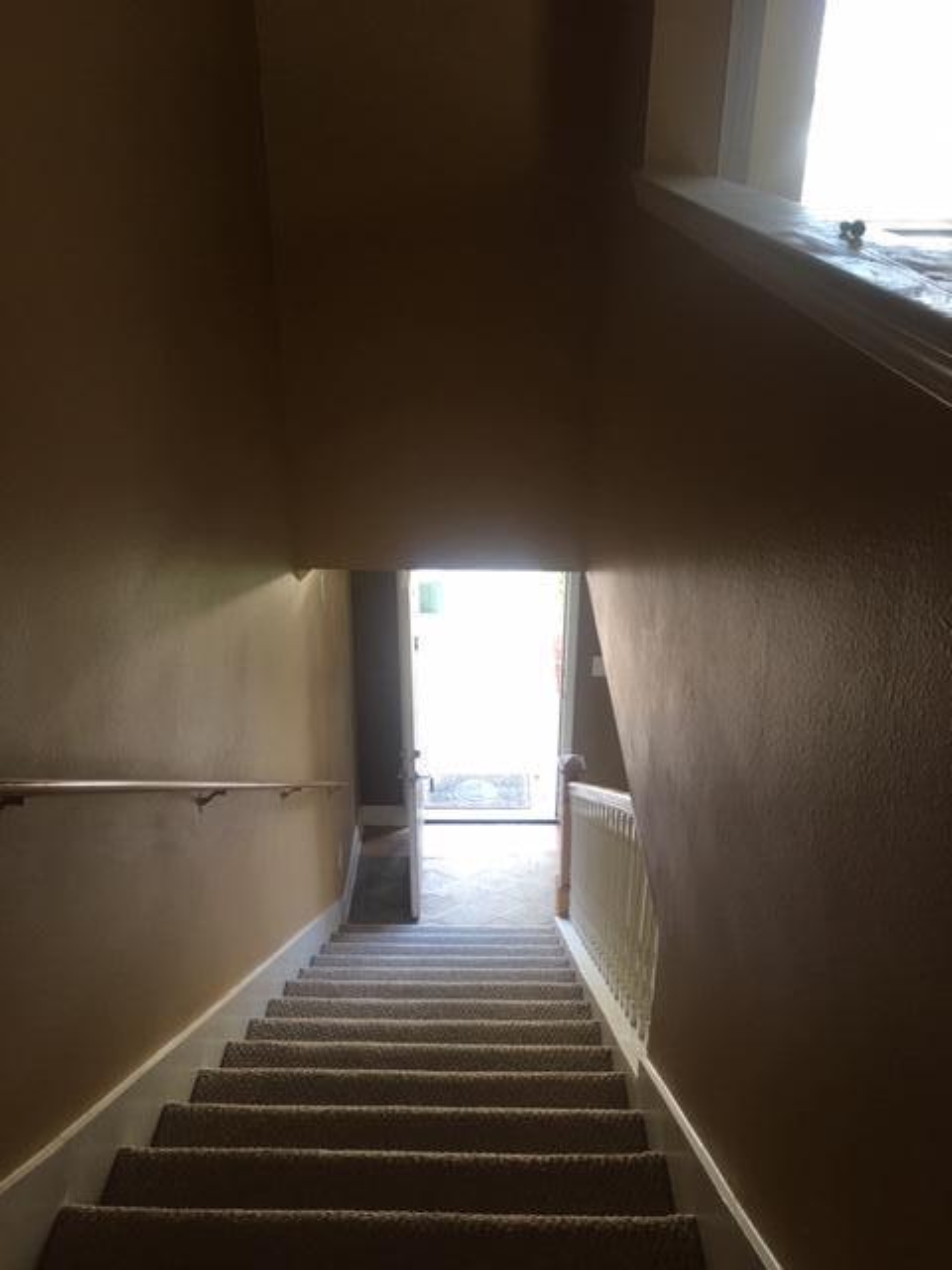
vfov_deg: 61.7
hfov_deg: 48.2
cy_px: 635
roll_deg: +0.4
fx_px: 1063
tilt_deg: -24.6
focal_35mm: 29
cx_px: 476
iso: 40
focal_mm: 4.15
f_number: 2.2
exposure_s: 1/30
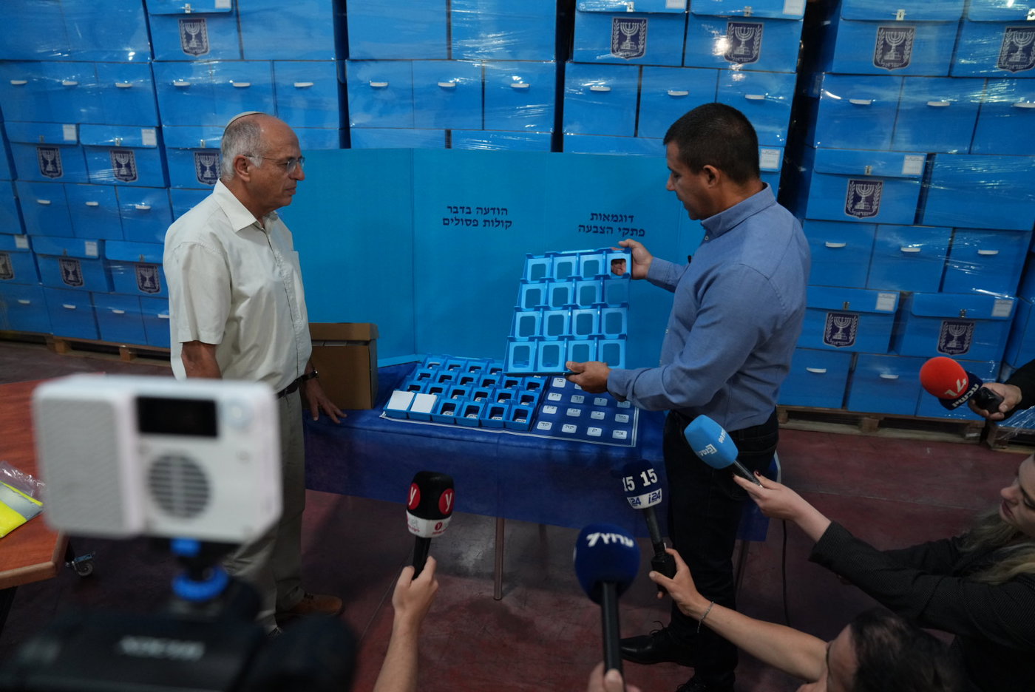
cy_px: 346
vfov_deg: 53.2
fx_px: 691
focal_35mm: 24
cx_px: 518
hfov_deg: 73.7
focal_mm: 24
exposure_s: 1/160
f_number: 3.2
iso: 2500
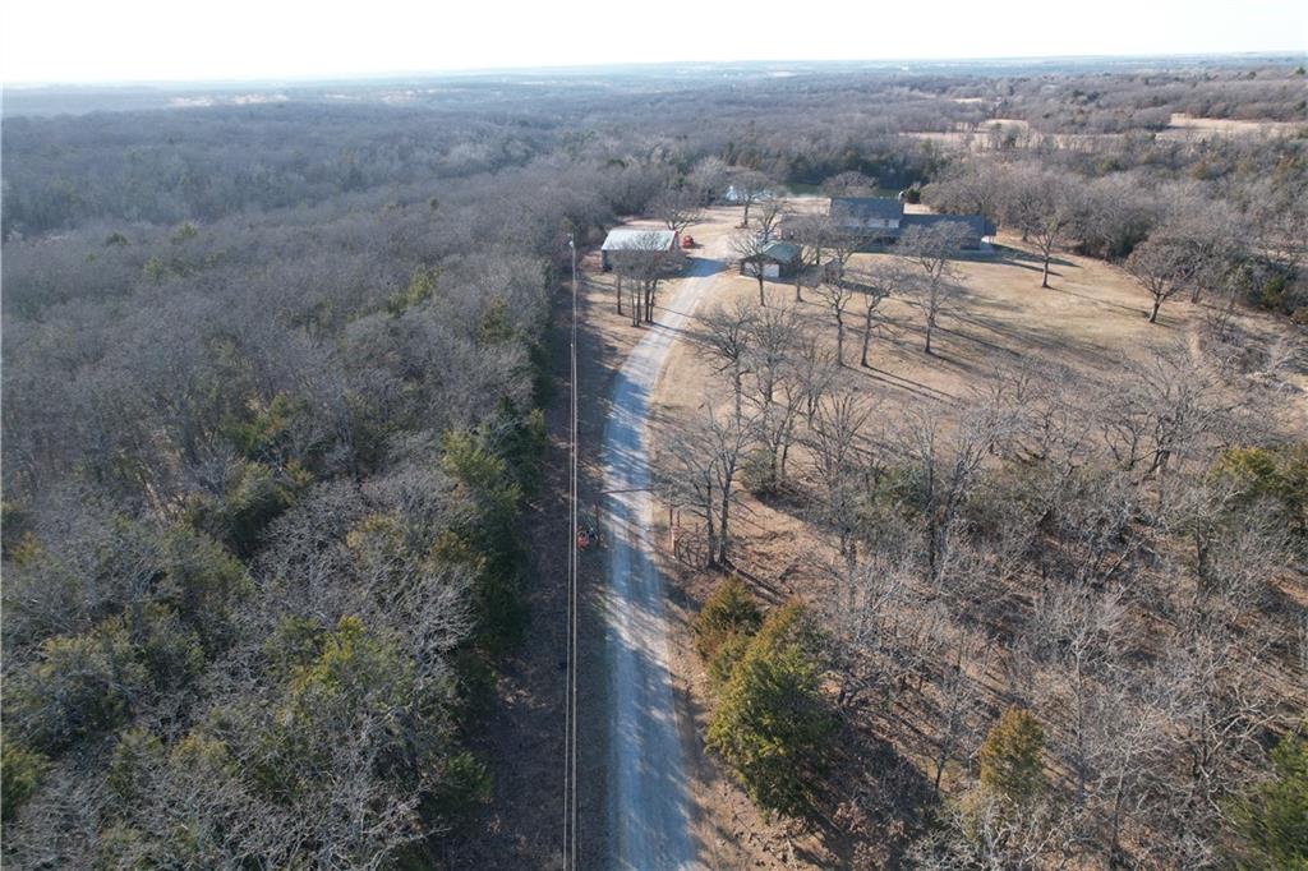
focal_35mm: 22
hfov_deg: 78.6
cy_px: 436
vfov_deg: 57.2
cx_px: 654
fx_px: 799
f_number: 2.8
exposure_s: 1/640
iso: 200
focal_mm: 8.38
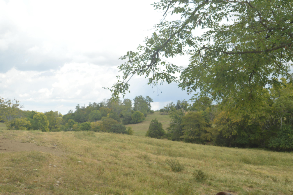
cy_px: 98
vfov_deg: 36.8
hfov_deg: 53.2
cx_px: 146
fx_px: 293
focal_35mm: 36
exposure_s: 1/200
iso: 100
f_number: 6.3
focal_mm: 24
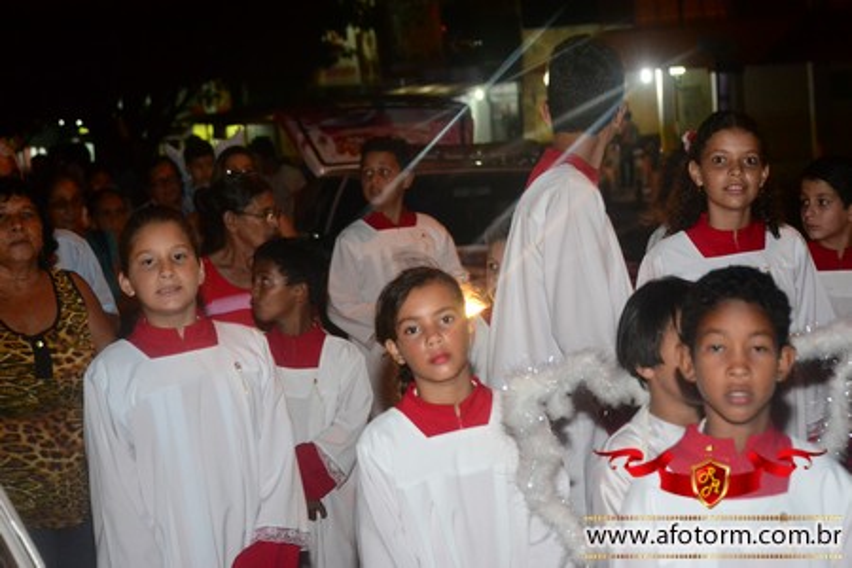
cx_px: 426
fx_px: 2201
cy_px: 284
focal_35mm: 93
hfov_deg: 21.9
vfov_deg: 14.7
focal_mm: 62
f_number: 5
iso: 3200
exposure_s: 1/60
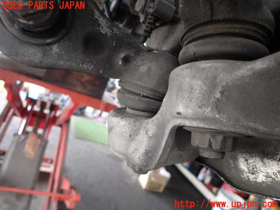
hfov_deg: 69.4
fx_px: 202
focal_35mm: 25
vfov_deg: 54.9
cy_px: 105
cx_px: 140
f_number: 2
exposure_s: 1/40
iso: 200
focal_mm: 4.5
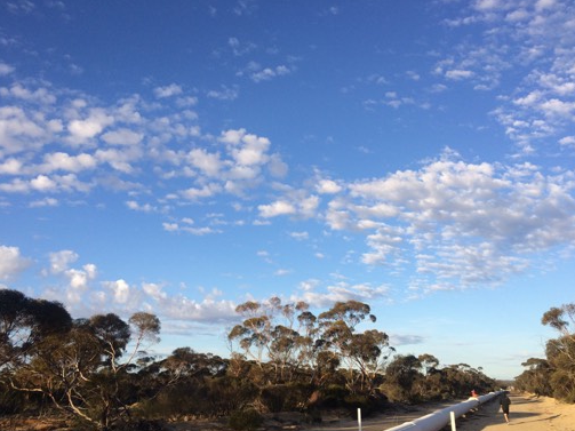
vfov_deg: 46.8
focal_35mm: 30
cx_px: 295
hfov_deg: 60.0
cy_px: 221
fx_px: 498
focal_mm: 4.15
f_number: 2.2
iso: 32
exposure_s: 1/1414
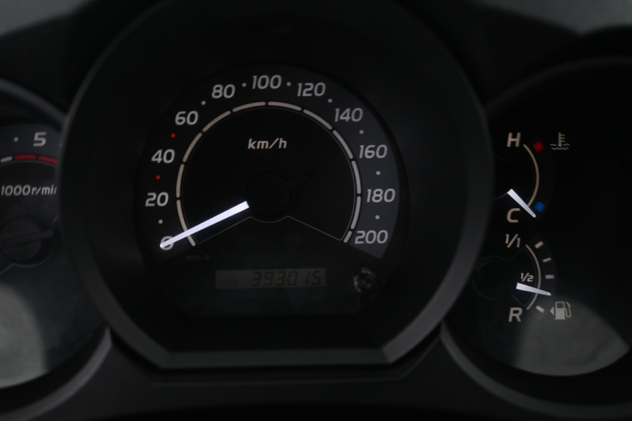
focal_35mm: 44
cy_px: 204
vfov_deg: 30.6
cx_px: 267
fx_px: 771
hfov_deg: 44.5
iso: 1600
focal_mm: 24.5
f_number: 4.2
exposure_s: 1/10
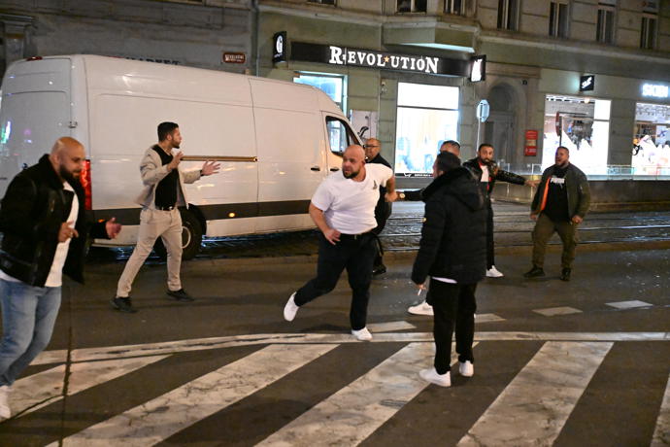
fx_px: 782
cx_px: 335
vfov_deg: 31.9
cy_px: 224
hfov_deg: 46.4
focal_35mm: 42
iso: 25600
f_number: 2.8
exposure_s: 1/500
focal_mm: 42
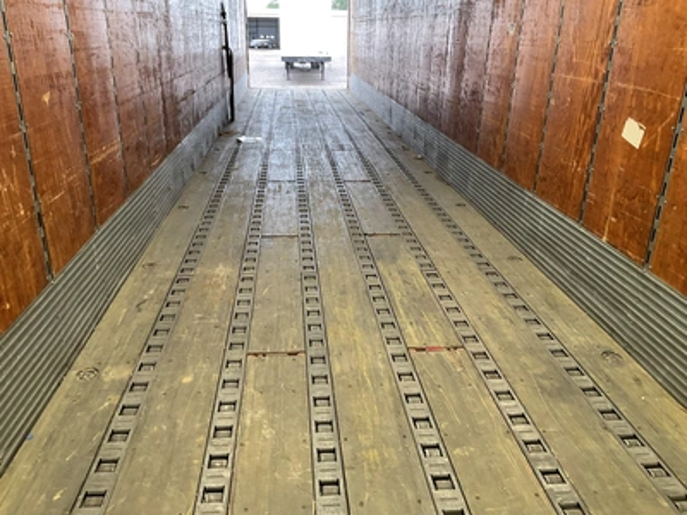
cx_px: 344
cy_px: 258
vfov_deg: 48.2
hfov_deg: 61.7
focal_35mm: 29
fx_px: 576
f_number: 1.8
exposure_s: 1/122
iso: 64
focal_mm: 3
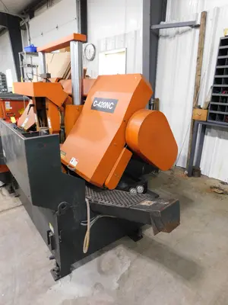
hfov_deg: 58.9
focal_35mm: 23
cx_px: 114
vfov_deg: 73.9
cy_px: 152
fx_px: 202
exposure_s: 1/25
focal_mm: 4
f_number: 3
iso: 400
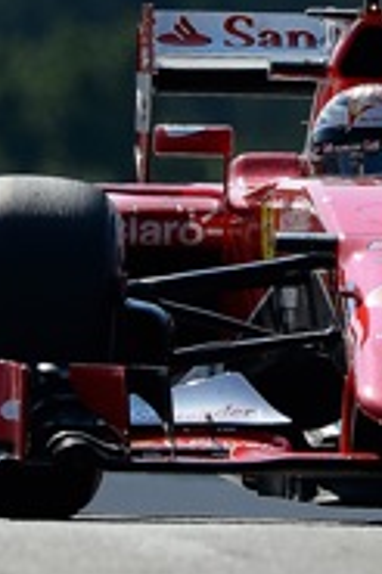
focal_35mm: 1300
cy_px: 177
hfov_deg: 1.1
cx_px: 267
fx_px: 20729
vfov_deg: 1.6
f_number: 6.3
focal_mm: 500
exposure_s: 1/1250
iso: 400
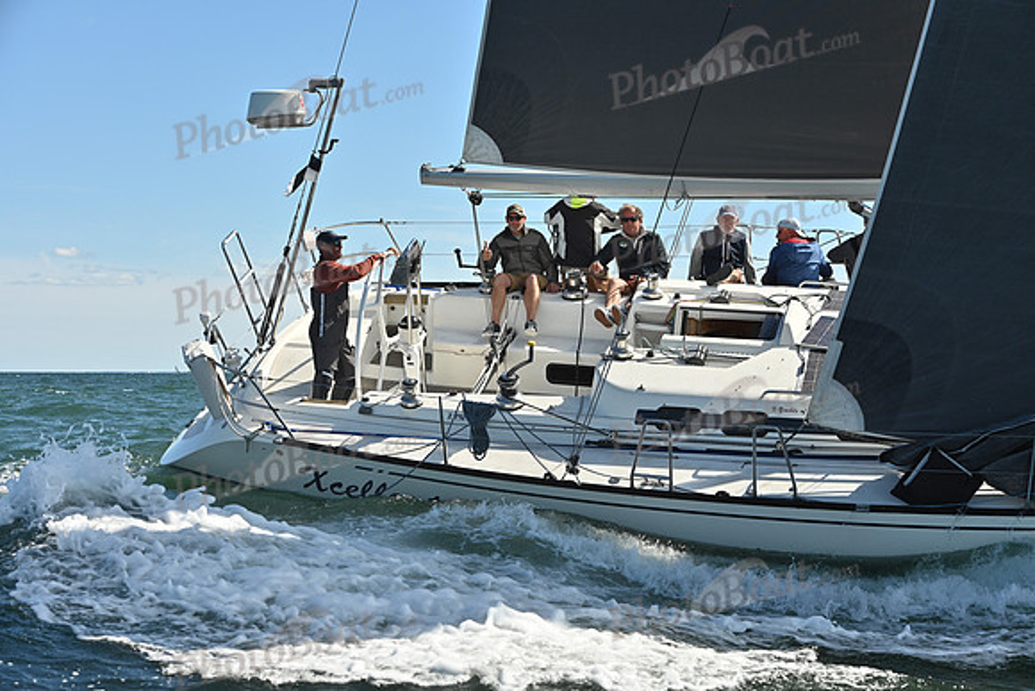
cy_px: 346
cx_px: 518
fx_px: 2013
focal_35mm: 70
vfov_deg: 19.5
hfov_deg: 28.8
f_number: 7.1
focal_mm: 70
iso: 320
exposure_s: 1/1600
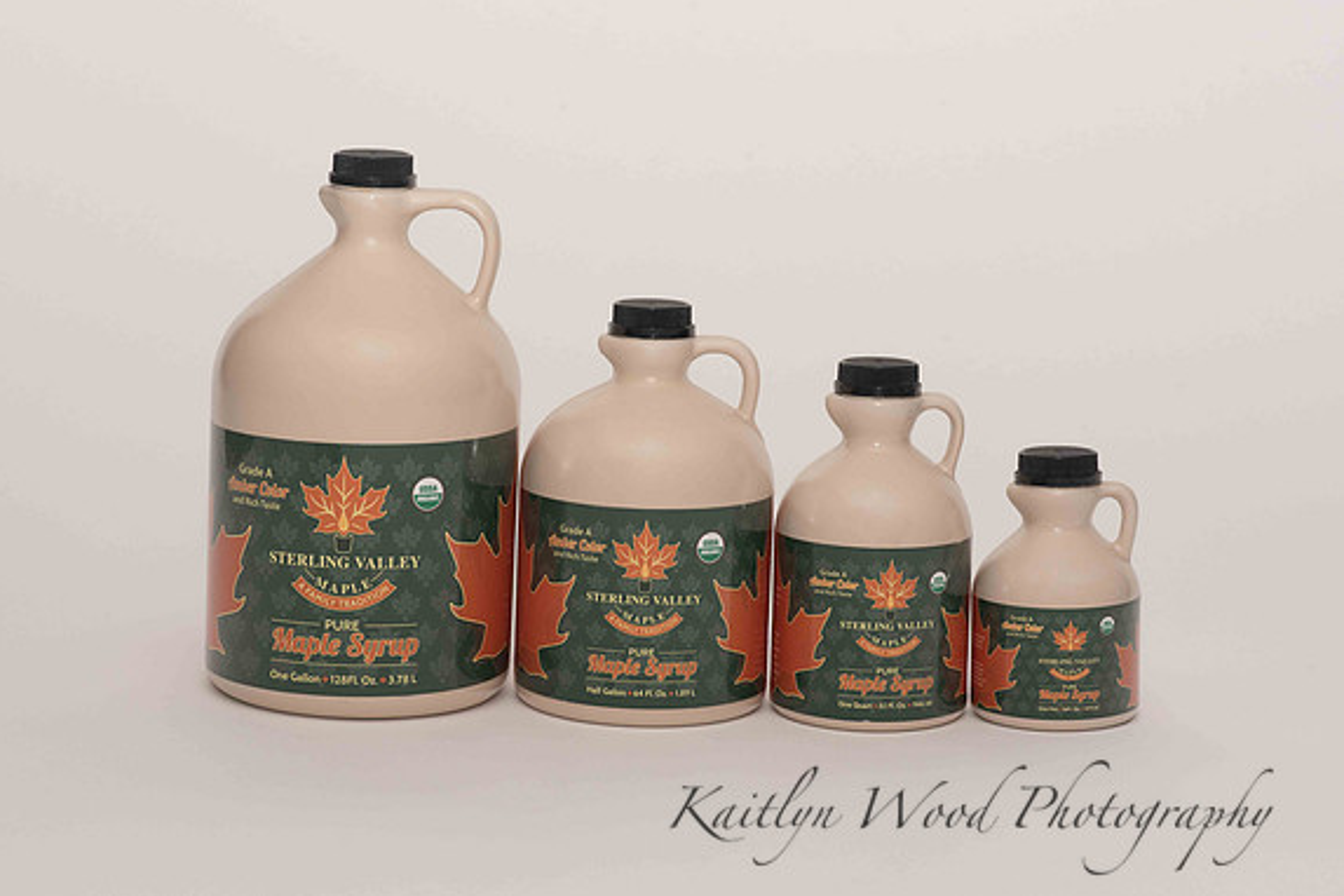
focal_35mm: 86
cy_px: 447
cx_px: 668
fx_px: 3210
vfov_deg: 15.9
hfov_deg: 23.6
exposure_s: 1/100
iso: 400
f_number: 13
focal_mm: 85
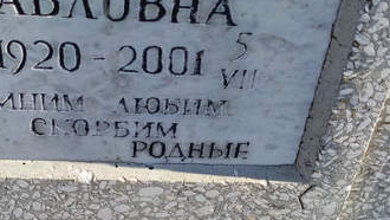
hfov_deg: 31.7
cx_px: 143
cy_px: 122
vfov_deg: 18.3
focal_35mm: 66
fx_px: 683
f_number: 1.69
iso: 114
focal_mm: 4.76
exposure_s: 1/535
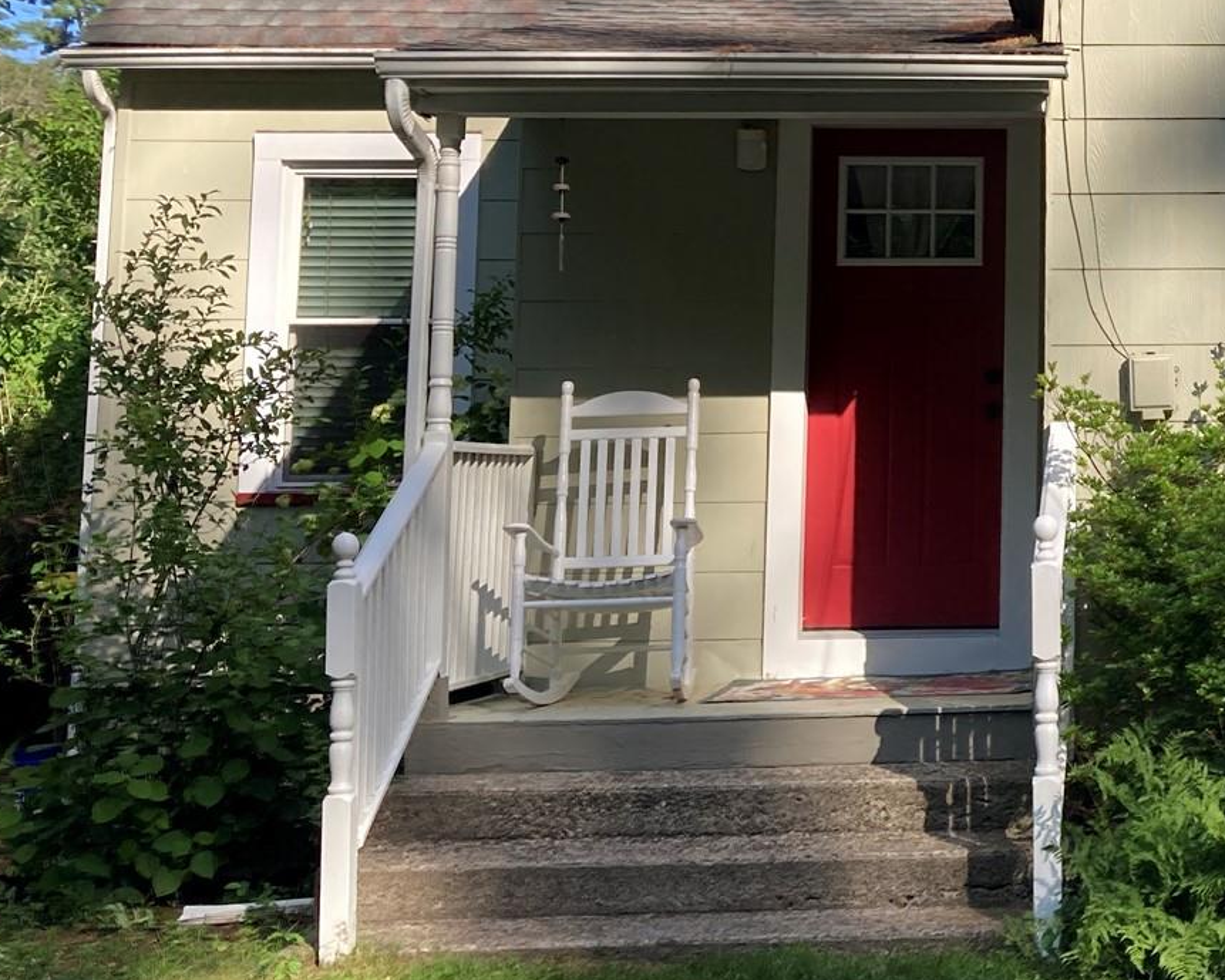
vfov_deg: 23.2
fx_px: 2357
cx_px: 1231
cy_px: 236
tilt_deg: +6.4
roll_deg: +0.5
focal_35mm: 65
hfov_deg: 27.4
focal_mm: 3.99
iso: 20
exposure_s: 1/1104
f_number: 1.8
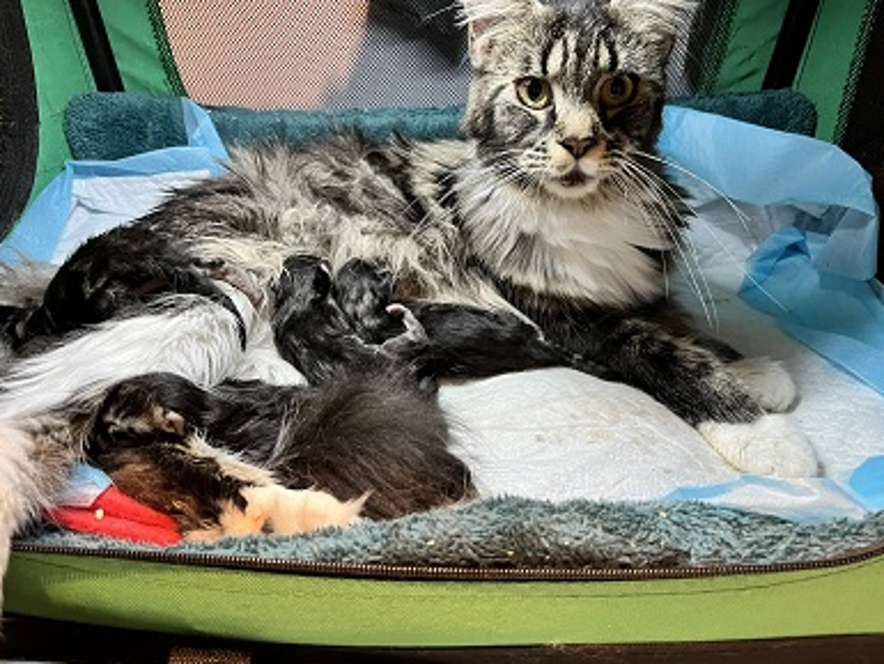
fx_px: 690
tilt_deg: -31.5
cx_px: 429
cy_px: 335
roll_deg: -2.9
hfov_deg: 65.3
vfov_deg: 51.4
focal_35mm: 27
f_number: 1.6
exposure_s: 1/50
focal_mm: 5.1
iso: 320
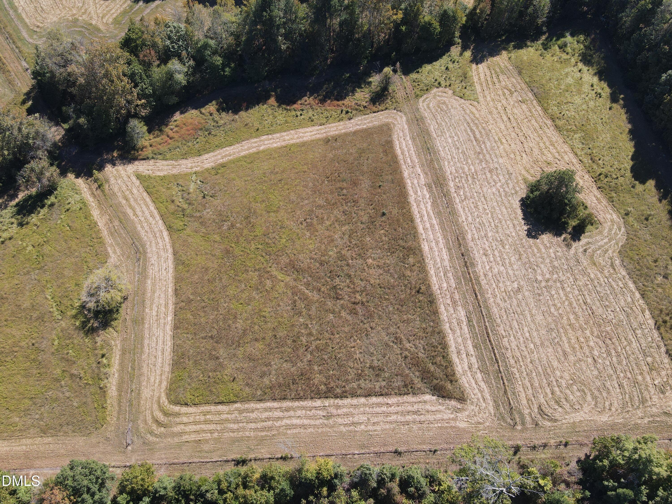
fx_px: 466
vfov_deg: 56.8
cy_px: 252
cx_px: 336
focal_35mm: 24
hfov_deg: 71.6
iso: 150
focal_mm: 4.5
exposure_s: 1/15
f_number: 2.8
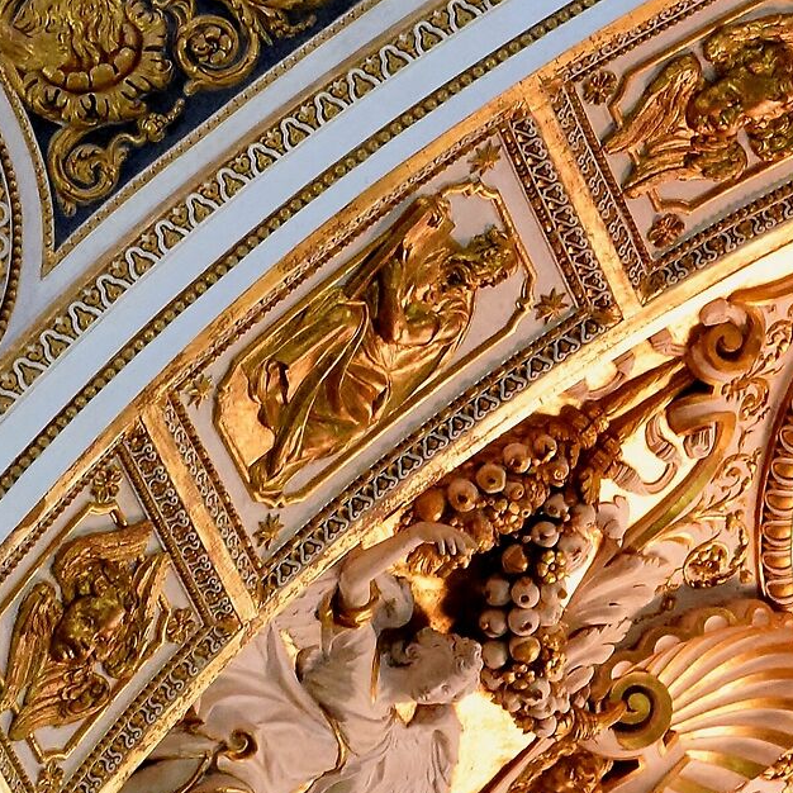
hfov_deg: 5.7
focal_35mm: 303
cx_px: -451
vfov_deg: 5.8
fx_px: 7853
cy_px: 244
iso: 2500
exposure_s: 1/25
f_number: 11
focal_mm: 62
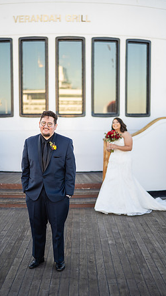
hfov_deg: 22.6
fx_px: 415
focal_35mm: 53
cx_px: 70
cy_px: 148
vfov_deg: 39.2
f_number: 1.4
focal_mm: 50
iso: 200
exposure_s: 1/1600
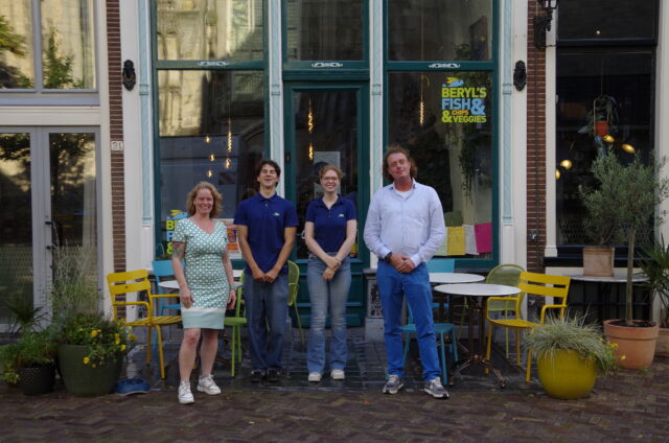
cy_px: 222
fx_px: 853
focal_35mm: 46
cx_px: 334
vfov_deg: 29.1
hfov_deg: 42.8
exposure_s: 1/320
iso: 800
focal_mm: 31
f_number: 5.6
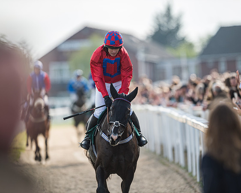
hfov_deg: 4.3
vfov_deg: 3.4
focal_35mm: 451
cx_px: 120
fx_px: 3216
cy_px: 96
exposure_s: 1/800
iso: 160
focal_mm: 400
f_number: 5
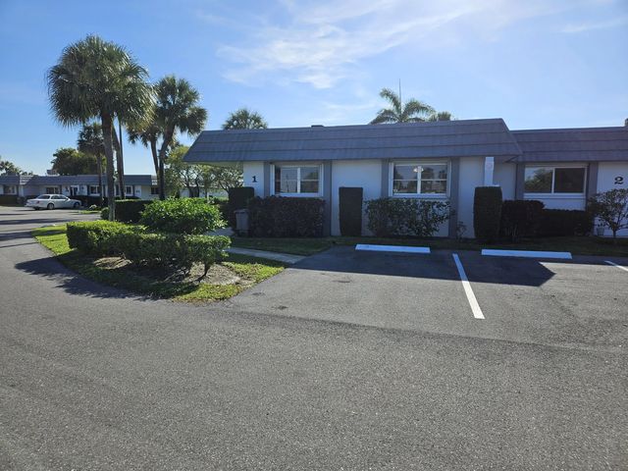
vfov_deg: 58.9
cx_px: 314
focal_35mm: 23
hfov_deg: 73.9
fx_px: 417
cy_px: 236
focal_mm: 5.4
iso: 25
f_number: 1.8
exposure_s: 1/2234
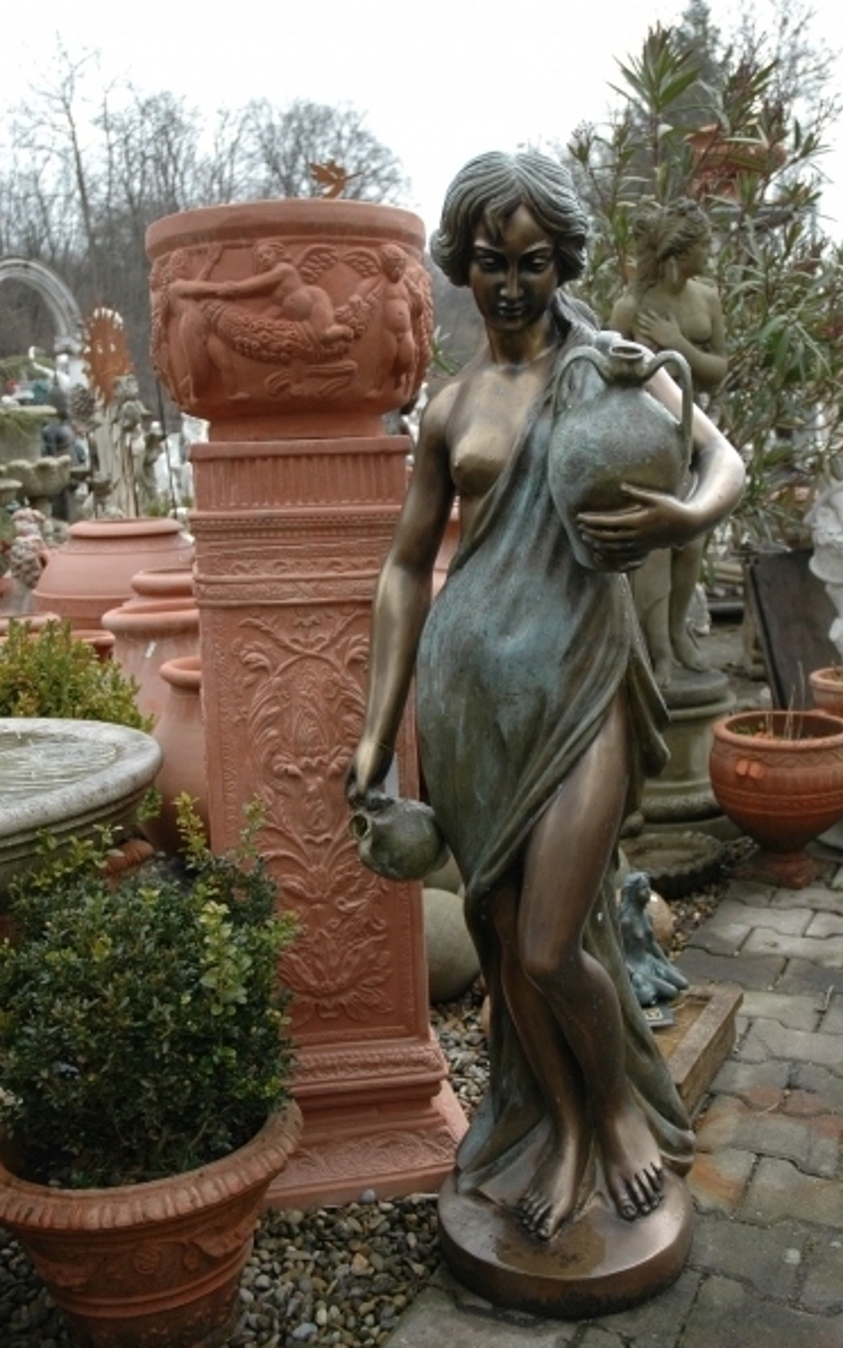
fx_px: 1360
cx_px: 445
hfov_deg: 34.4
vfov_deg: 52.7
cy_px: 675
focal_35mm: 37
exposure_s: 1/320
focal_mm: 24
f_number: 3.8
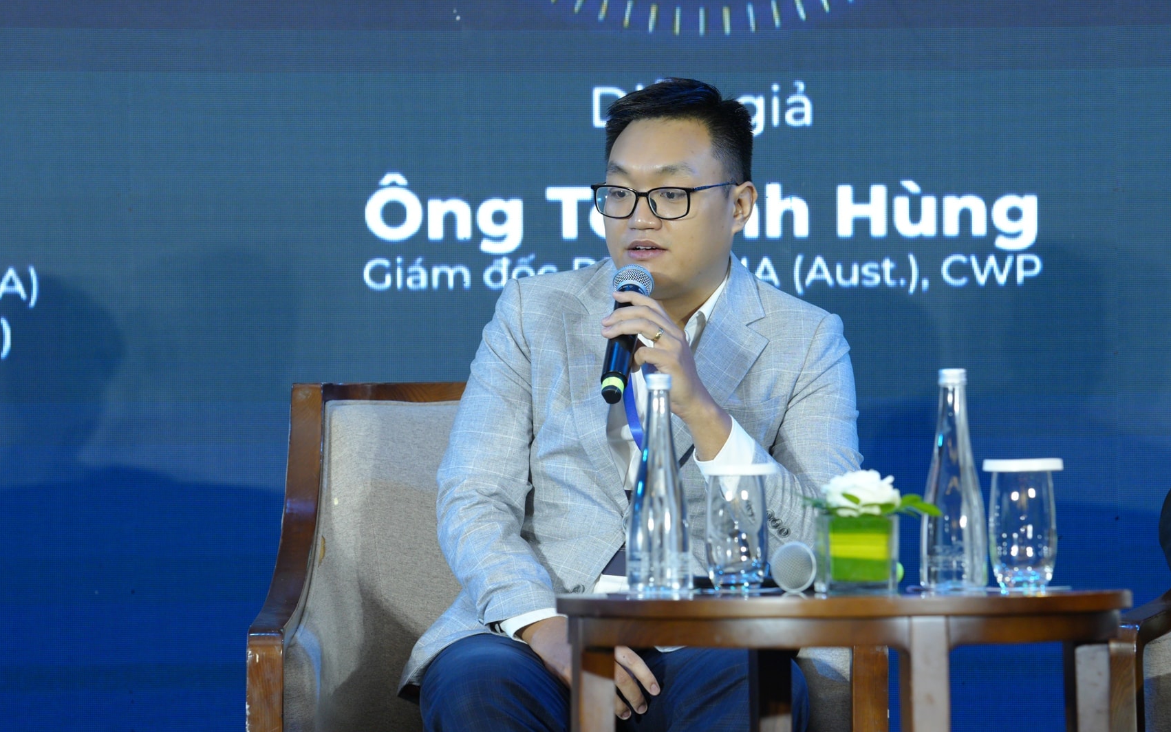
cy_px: 418
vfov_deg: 9.0
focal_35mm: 146
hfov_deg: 14.3
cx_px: 634
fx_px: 4660
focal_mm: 85
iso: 1000
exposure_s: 1/250
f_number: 3.2
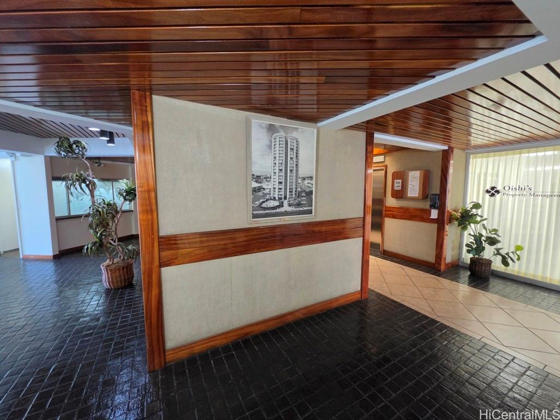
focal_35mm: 13
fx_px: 210
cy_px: 210
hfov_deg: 106.2
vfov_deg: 89.9
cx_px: 280
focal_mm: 2.2
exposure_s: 1/60
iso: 640
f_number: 1.9
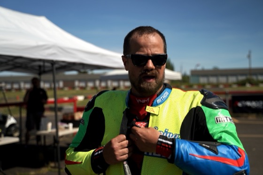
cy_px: 88
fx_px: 314
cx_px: 132
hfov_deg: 45.4
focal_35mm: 43
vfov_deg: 31.2
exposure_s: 1/400
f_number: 2.8
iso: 100
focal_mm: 43
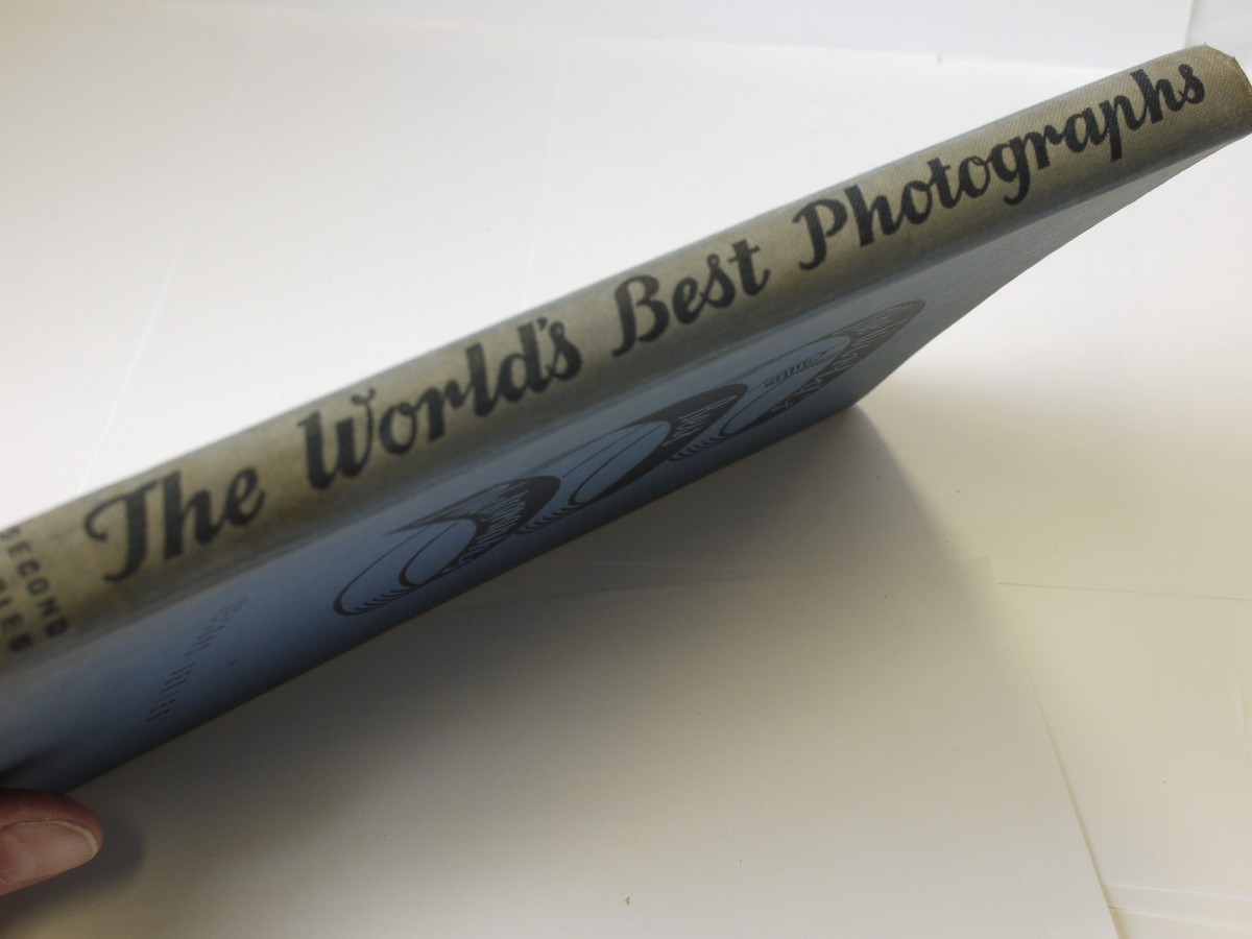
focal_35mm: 60
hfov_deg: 32.2
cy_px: 470
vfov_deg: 24.4
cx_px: 626
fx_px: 2170
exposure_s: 1/40
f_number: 8
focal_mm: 30
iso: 400
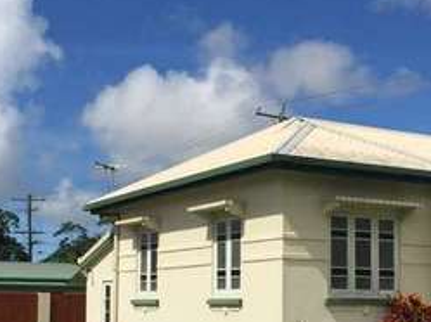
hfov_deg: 27.8
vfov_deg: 20.8
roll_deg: -2.5
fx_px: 870
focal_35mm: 70
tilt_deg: +4.2
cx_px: 260
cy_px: 239
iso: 32
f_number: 2.2
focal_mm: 4.15
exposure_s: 1/3968
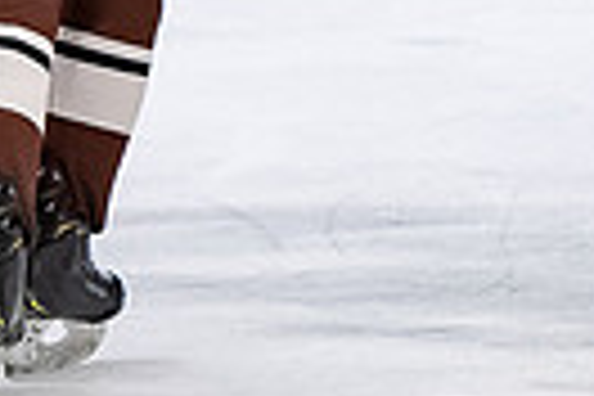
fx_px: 22009
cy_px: -544
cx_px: 140
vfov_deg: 1.0
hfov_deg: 1.5
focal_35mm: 1334
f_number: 3.5
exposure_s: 1/800
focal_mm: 135
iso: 2200
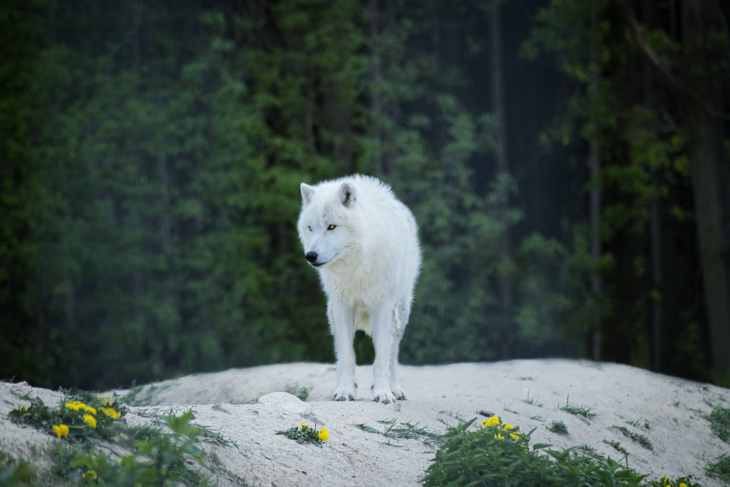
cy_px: 244
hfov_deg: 7.6
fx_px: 5475
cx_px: 365
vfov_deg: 5.1
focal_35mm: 270
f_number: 5
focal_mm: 180
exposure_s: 1/1600
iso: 400
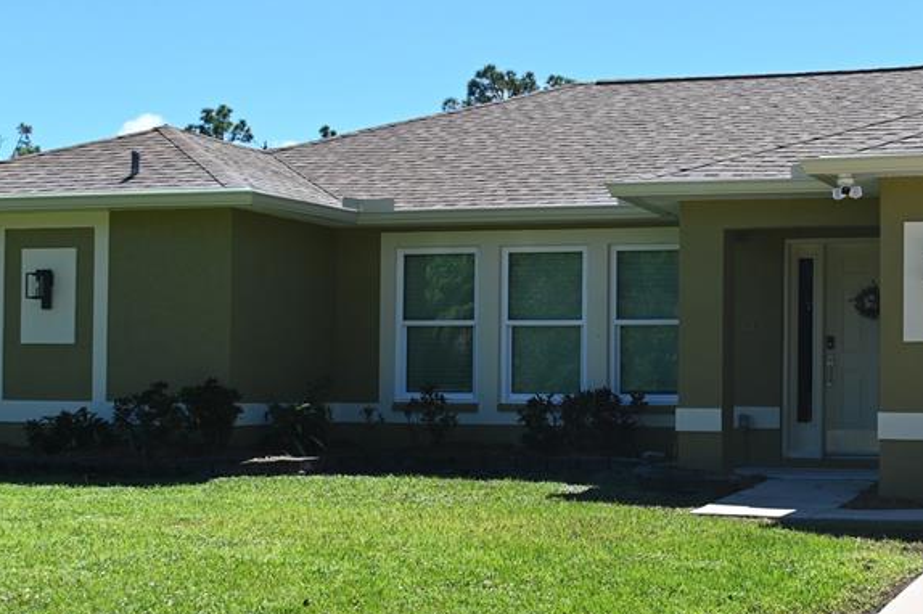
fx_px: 1714
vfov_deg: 20.3
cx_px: 664
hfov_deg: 29.8
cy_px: 362
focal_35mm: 67
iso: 100
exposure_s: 1/400
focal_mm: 25
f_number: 7.1
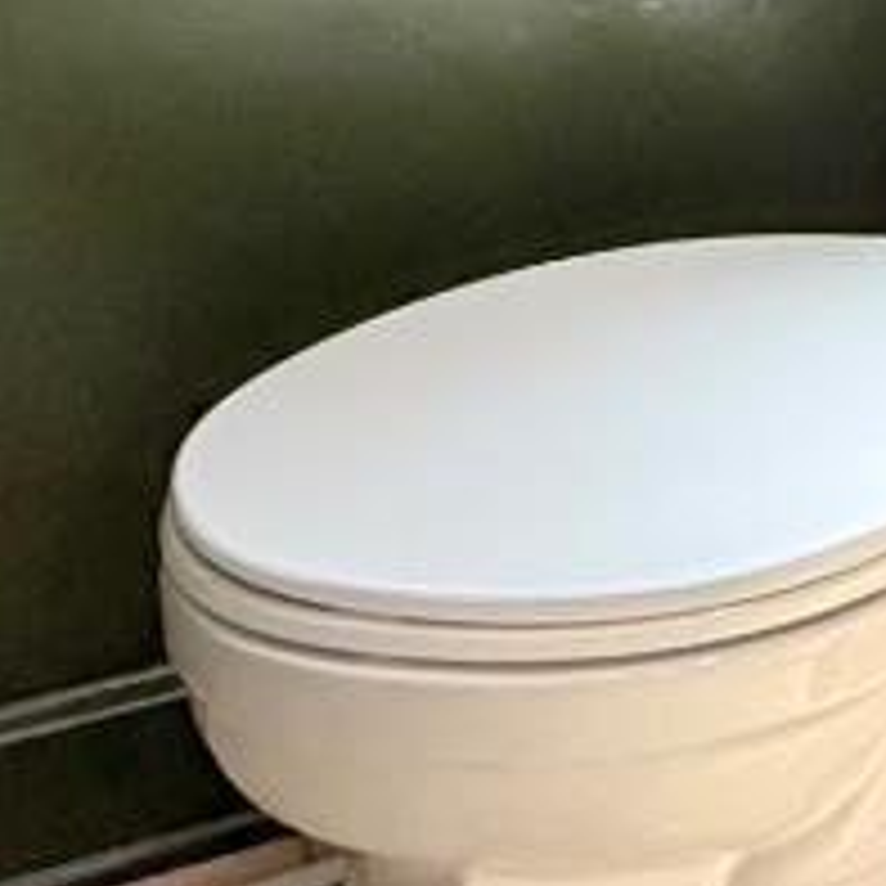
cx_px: 1354
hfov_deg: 16.7
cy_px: -510
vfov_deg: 16.5
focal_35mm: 94
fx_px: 2722
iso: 320
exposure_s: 1/60
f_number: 2.2
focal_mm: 2.22
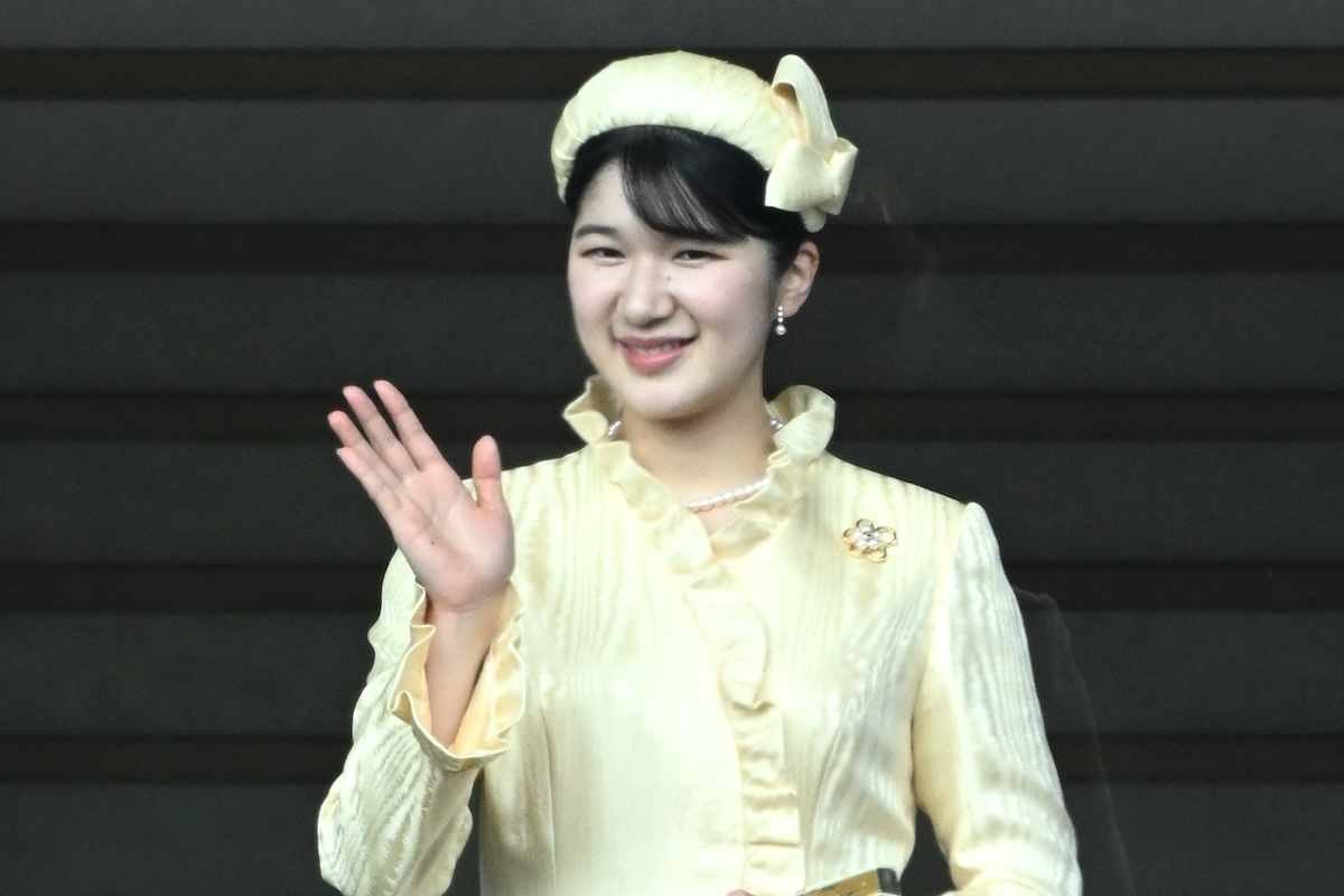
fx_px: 33597
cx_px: 672
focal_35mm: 900
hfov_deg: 2.3
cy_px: 448
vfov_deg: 1.5
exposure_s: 1/400
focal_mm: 600
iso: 1600
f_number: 11
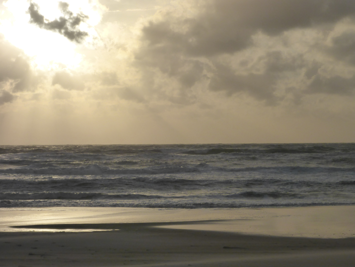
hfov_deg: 19.6
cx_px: 178
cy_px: 134
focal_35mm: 100
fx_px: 1026
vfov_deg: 14.8
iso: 200
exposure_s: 1/250
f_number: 18
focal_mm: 16.6
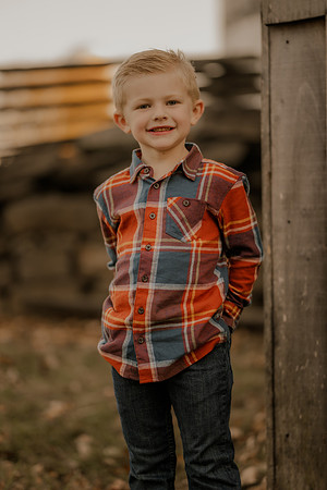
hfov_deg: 16.1
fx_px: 1158
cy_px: 245
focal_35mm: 85
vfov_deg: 23.9
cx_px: 164
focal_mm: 85
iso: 200
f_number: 1.4
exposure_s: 1/320
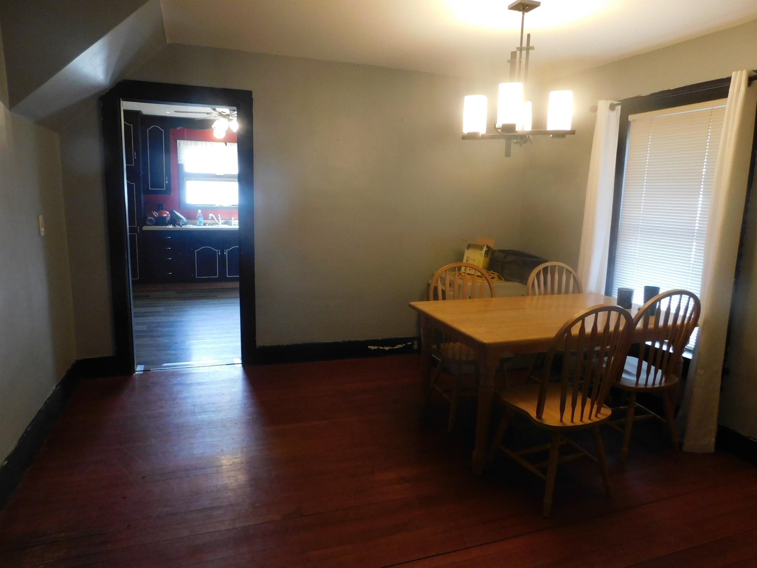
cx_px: 378
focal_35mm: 23
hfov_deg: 73.9
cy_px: 284
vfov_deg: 58.9
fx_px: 503
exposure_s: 1/30
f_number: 3
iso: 280
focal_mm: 4
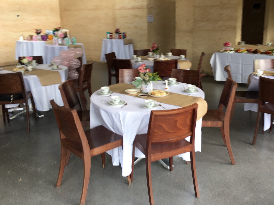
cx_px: 168
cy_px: 80
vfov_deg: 39.4
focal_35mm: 36
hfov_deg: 50.9
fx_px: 285
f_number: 2.2
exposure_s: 1/50
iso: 25
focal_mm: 4.15
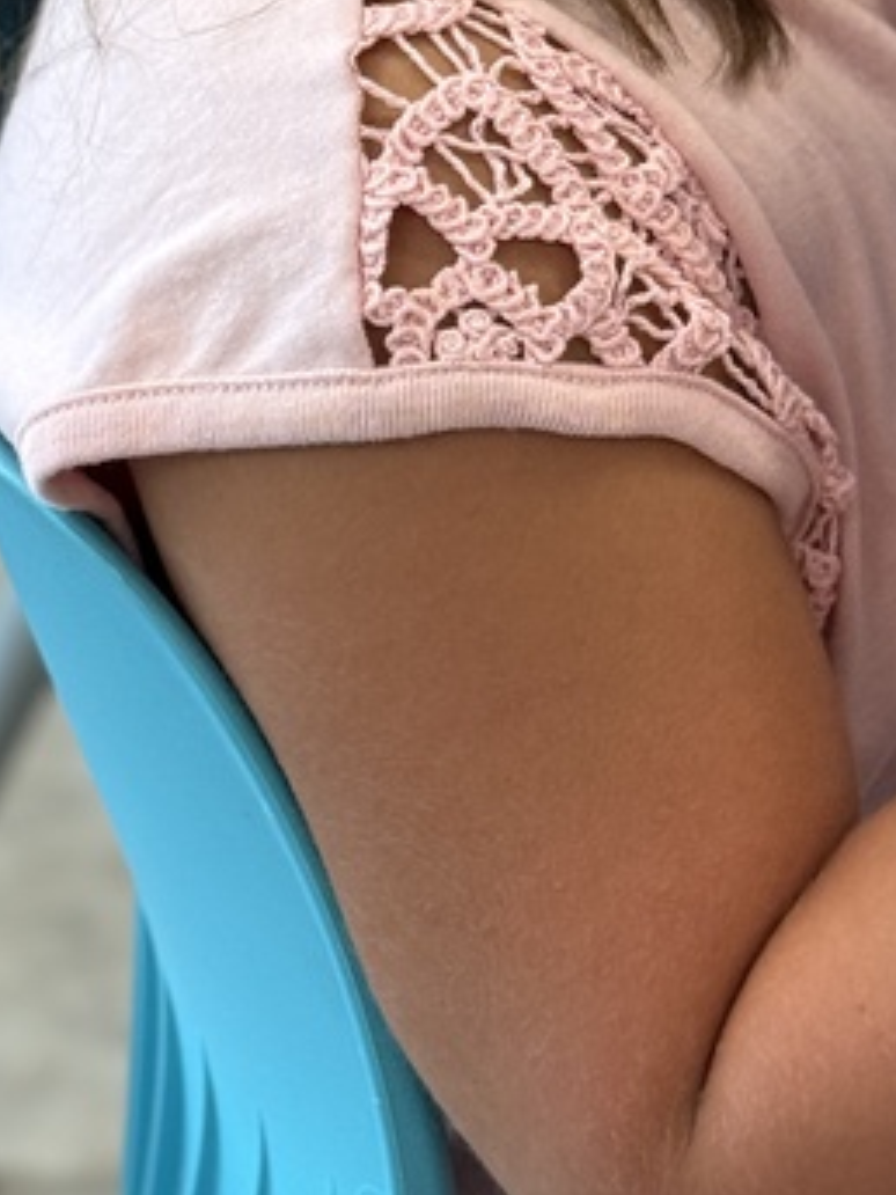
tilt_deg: -27.1
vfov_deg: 13.5
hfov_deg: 10.3
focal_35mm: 143
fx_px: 4935
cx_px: 861
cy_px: -132
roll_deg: +3.8
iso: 125
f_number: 1.78
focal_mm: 6.76
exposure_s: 1/60
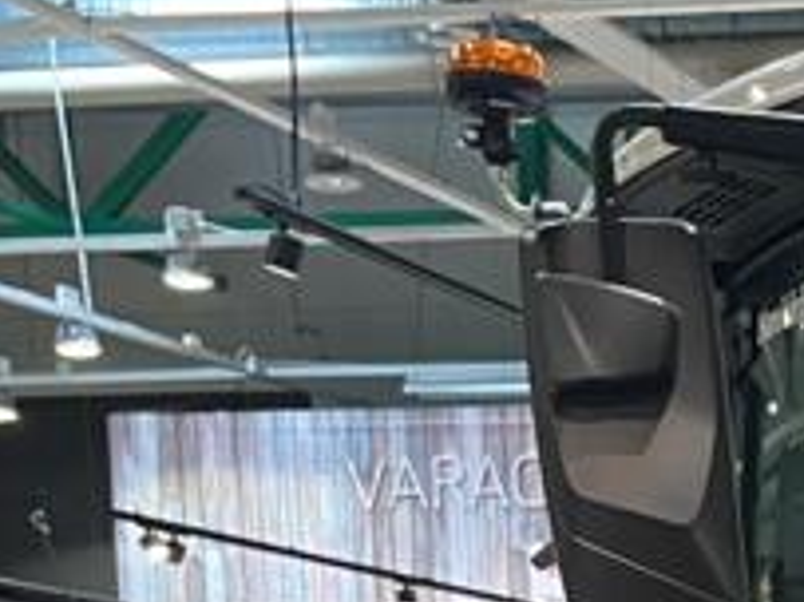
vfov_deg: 9.6
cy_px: 1275
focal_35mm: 142
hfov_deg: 12.1
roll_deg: +1.2
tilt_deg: -3.9
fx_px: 3296
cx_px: 1677
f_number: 1.6
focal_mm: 5.1
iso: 160
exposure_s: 1/50
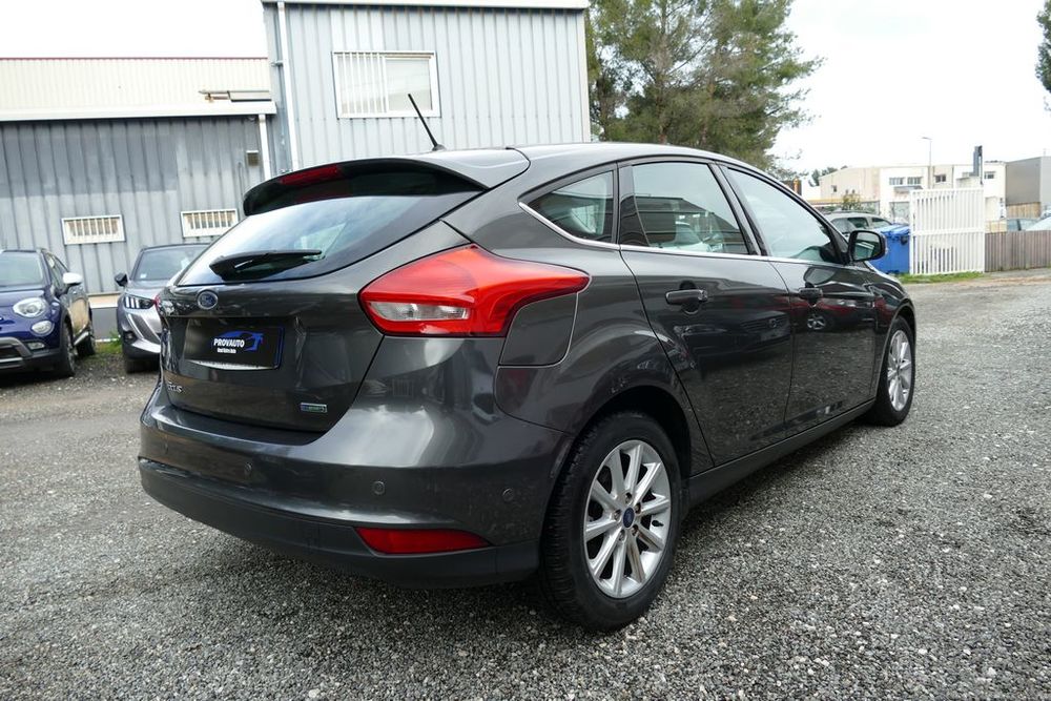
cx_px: 526
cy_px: 350
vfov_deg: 51.3
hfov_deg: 71.5
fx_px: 730
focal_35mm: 25
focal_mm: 9.12
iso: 125
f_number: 2.8
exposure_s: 1/400
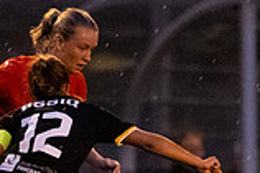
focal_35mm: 2330
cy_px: 162
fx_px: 16810
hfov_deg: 0.9
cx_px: 125
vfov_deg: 0.6
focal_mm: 300
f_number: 3.2
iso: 8000
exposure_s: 1/640
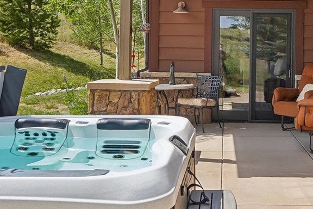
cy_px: 39
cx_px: 218
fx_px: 461
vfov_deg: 25.1
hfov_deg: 37.0
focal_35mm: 53
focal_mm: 12
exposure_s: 1/200
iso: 100
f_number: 8
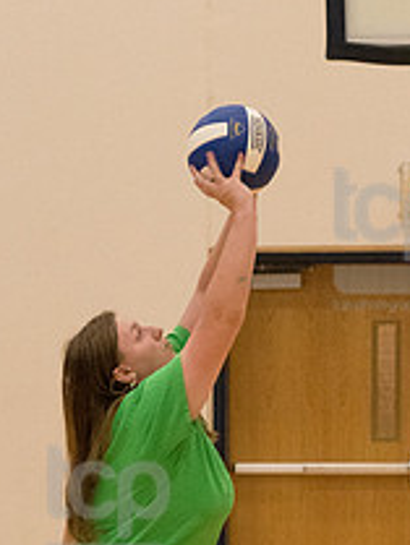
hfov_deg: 7.7
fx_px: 3029
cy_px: 516
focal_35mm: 192
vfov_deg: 10.2
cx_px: 108
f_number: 5.6
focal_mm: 62
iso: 10000
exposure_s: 1/400
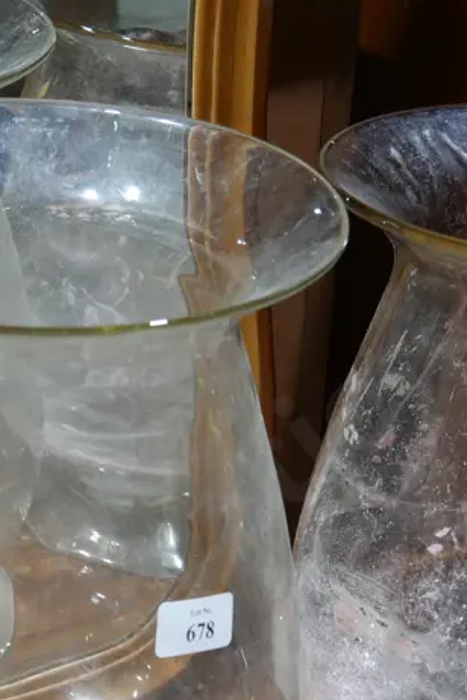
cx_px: 180
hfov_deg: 16.4
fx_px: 1615
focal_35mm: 83
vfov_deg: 24.1
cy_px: 548
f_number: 4
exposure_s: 1/60
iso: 400
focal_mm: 18
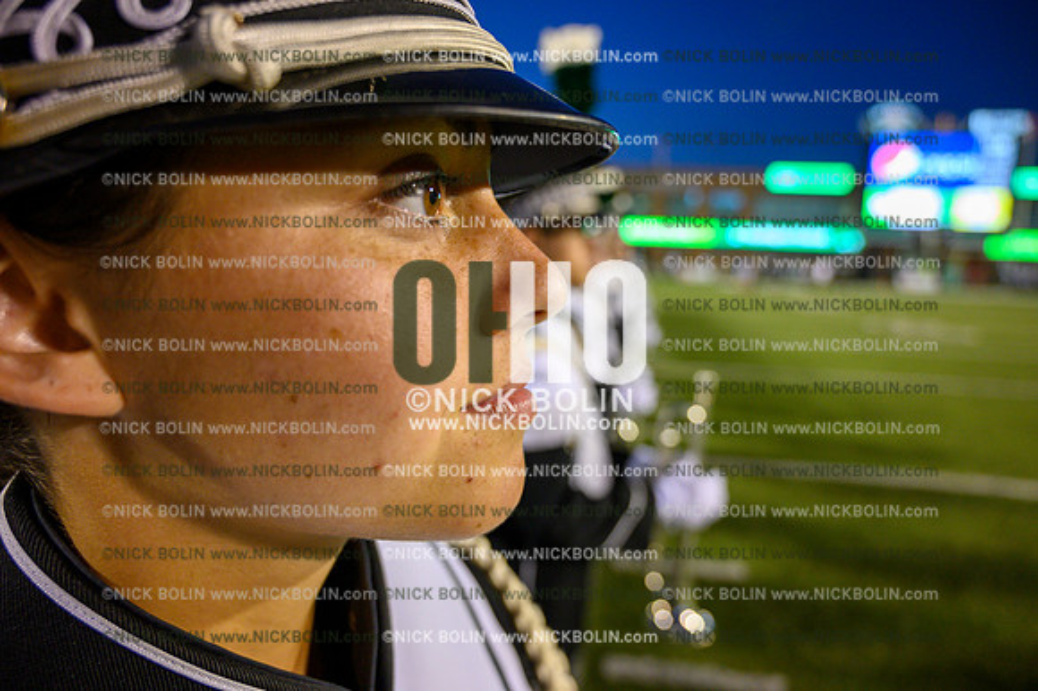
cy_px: 346
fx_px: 692
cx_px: 519
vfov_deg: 53.1
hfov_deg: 73.8
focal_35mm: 24
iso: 2000
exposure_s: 1/200
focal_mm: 24
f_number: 4
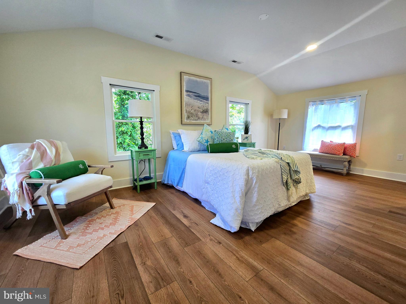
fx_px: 152
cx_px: 203
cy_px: 152
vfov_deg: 89.9
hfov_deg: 106.2
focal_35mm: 13
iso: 80
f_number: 2.2
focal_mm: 2.2
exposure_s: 1/60.2
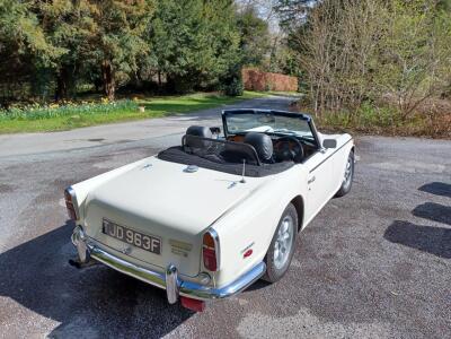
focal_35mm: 25
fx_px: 326
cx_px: 226
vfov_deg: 54.9
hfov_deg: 69.4
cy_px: 170
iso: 32
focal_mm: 4.6
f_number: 1.8
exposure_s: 1/508
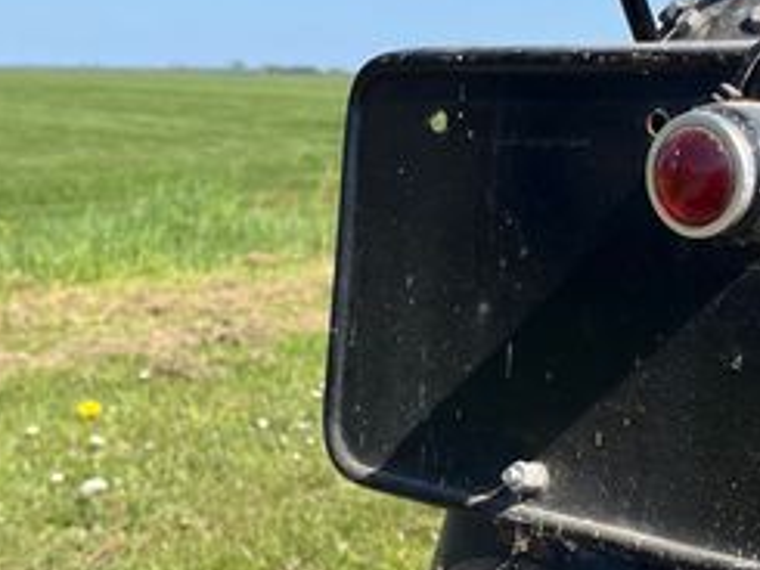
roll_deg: +0.6
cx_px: 596
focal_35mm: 68
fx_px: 1494
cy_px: 304
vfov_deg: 21.6
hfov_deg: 28.0
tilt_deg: -8.2
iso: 50
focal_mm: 5.1
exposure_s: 1/2309
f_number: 1.6
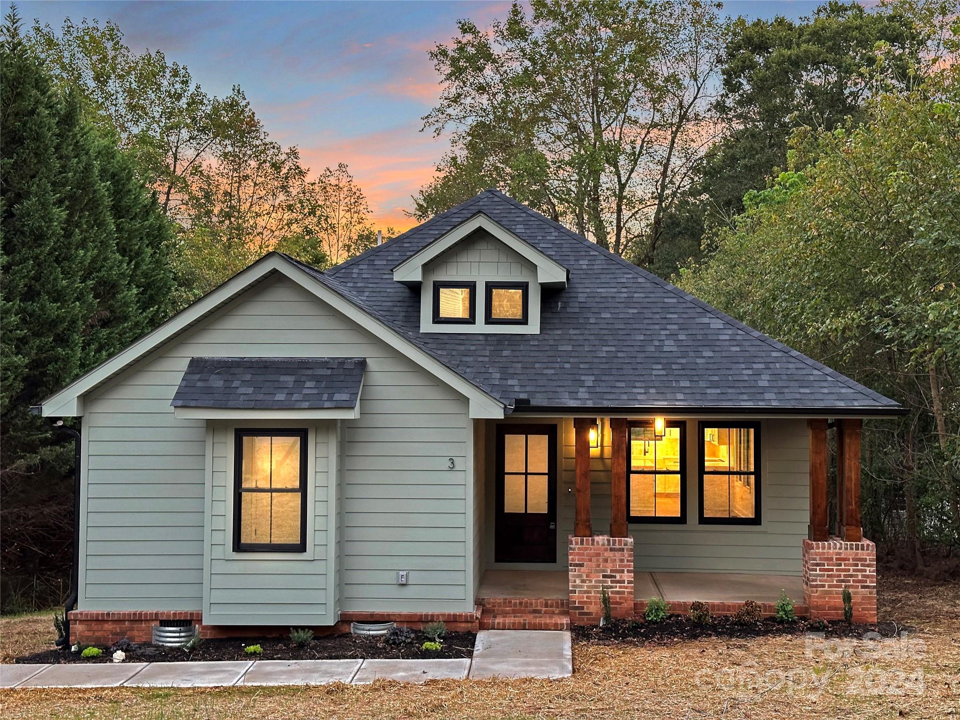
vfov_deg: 30.3
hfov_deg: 39.7
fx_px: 1331
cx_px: 480
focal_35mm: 48
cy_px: 360
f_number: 1.78
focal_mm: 6.86
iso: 125
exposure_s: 1/60
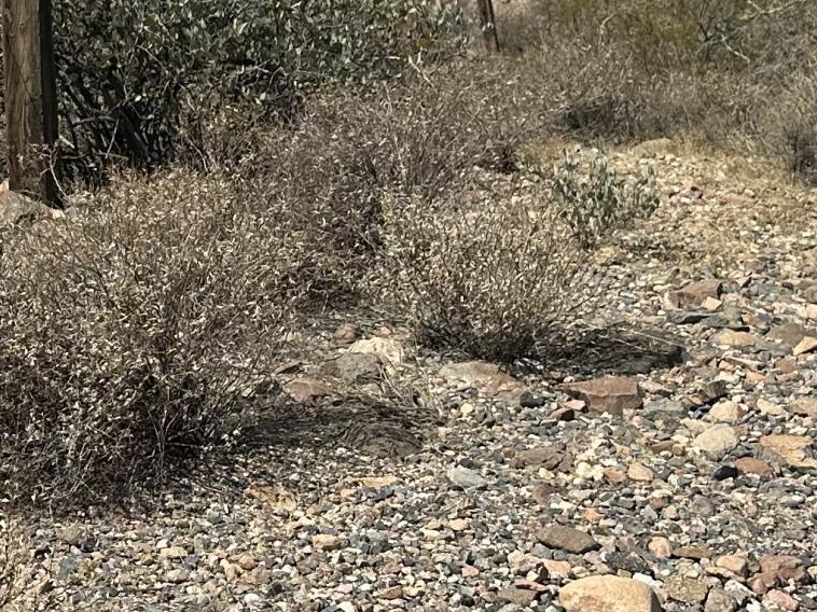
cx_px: -213
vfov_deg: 15.4
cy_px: 83
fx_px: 2241
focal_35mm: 95
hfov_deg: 19.2
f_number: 1.78
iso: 80
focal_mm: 6.86
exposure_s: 1/7042
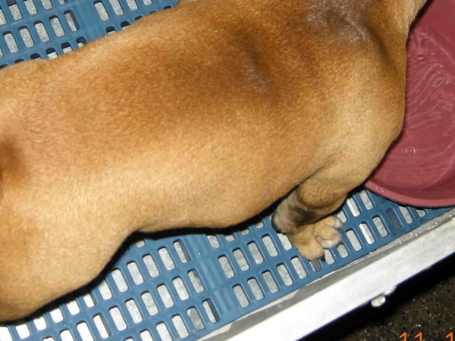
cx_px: 231
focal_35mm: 70
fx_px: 920
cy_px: 74
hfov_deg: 27.8
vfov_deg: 20.8
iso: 64
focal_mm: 7.5
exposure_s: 1/60
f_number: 2.7
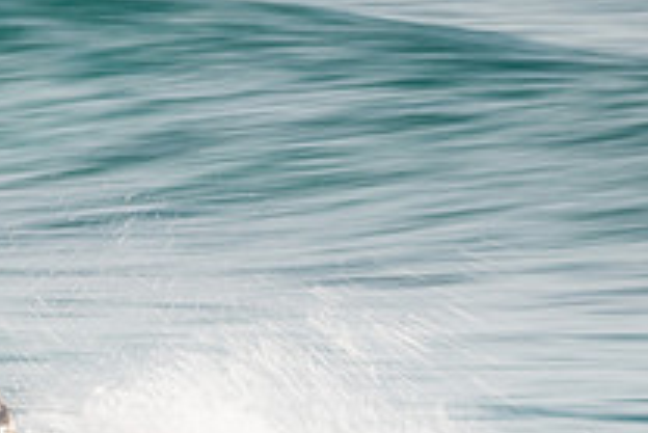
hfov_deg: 1.5
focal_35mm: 1396
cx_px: -93
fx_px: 25145
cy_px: 525
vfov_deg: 1.0
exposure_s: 1/20
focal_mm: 500
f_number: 11
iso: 31
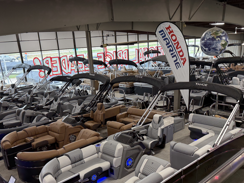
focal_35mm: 35
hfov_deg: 52.6
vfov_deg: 39.8
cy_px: 132
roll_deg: +2.9
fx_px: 247
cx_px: 120
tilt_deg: -19.7
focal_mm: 6.76
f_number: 1.78
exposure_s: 1/60
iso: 125
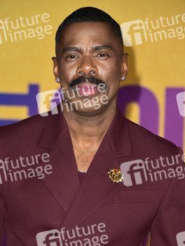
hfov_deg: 8.0
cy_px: 135
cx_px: 93
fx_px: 1325
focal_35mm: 186
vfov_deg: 10.6
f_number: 6.3
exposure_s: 1/250
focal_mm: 170
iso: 320
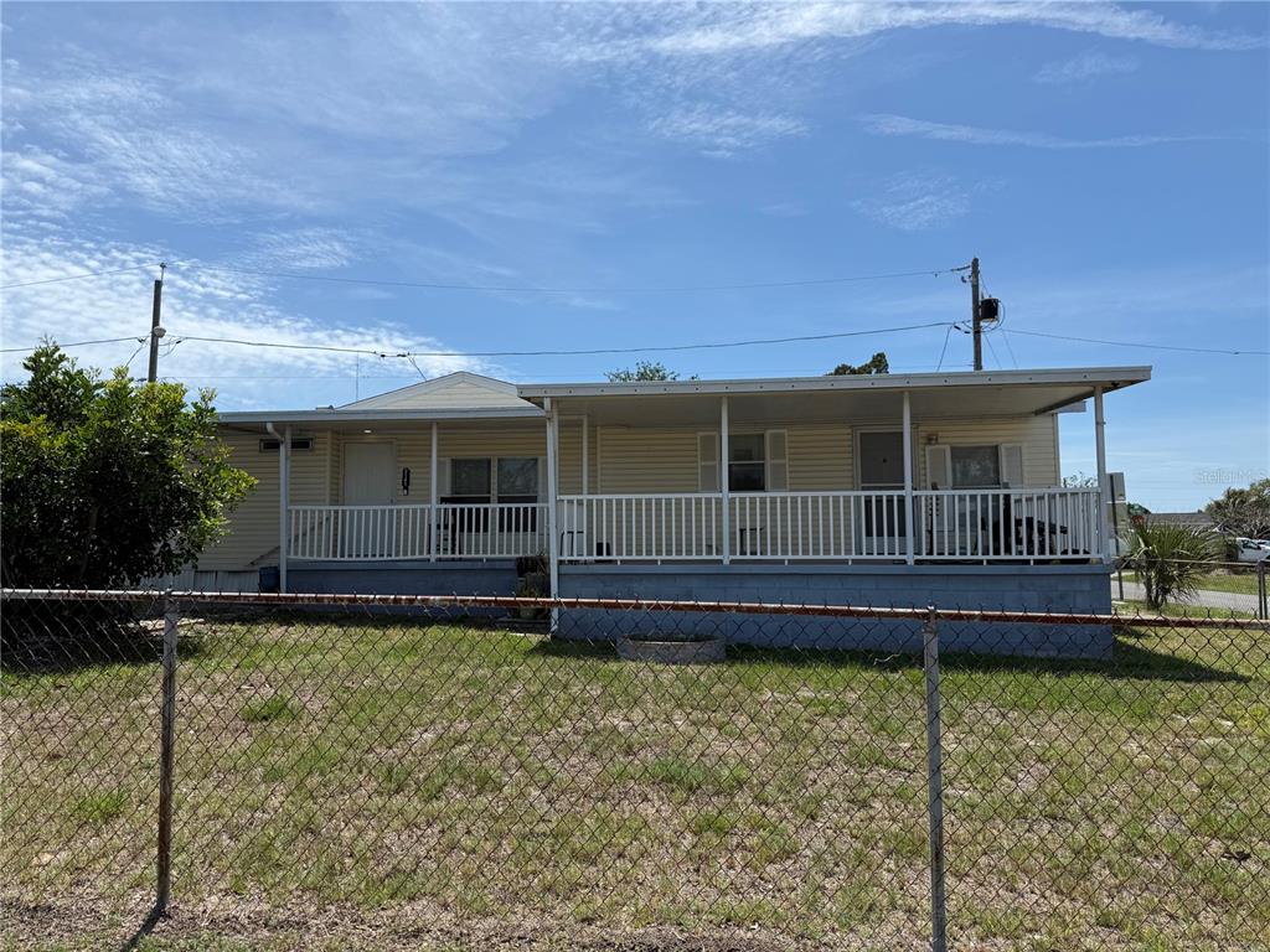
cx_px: 635
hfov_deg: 71.6
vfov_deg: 56.8
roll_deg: +0.0
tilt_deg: +4.4
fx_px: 881
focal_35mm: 24
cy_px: 476
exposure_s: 1/6173
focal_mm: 6.76
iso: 80
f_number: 1.78
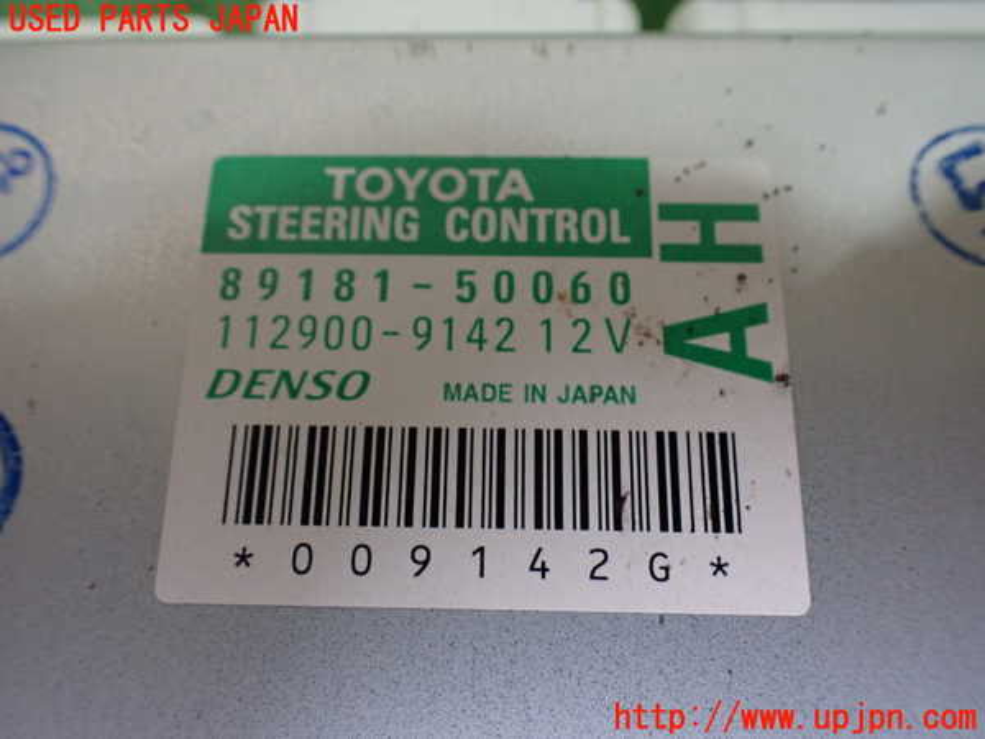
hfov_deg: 60.0
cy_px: 370
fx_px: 854
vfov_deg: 46.8
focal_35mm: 30
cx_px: 492
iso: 800
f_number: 2.3
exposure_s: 1/60
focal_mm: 5.4
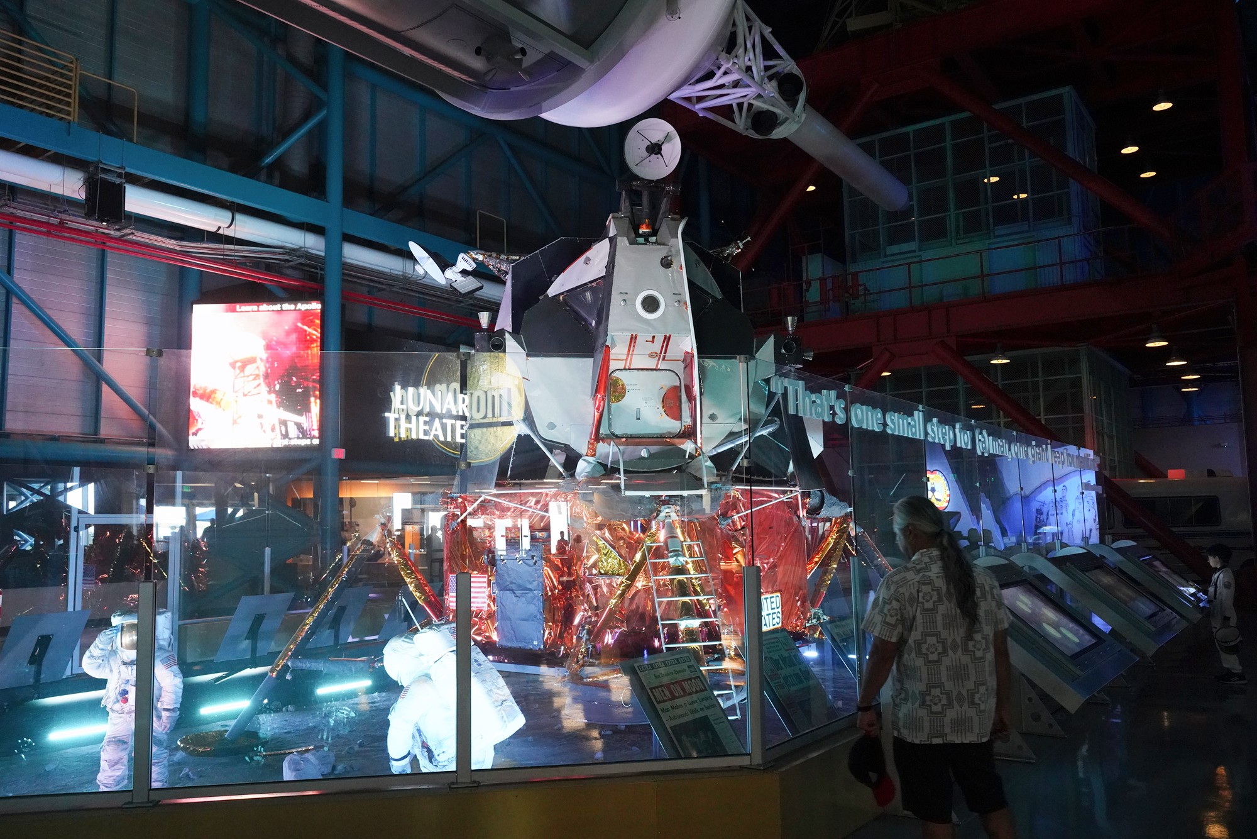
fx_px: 978
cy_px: 420
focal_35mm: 28
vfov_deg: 46.4
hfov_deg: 65.5
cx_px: 628
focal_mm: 28
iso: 8000
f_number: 8
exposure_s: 1/80
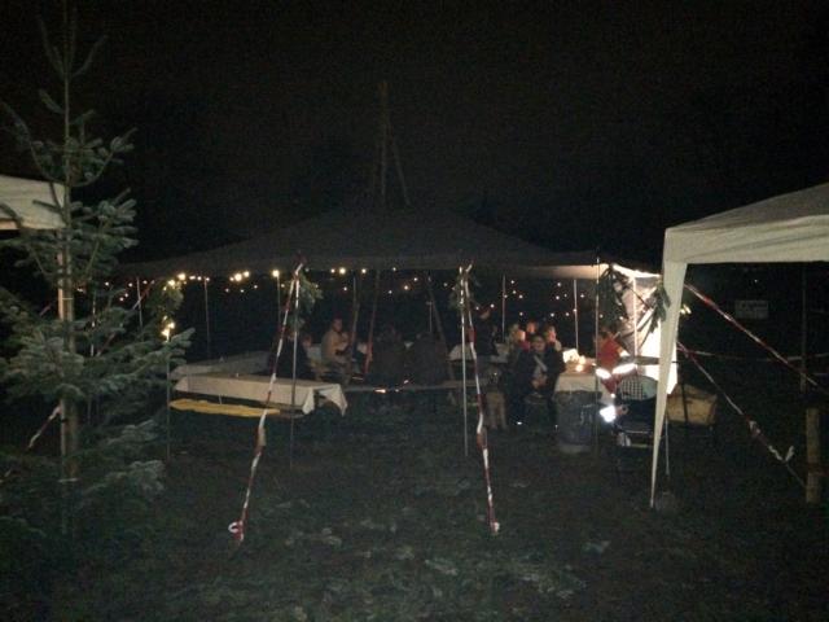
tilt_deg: -3.2
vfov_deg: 48.2
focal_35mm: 29
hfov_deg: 61.7
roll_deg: +1.5
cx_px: 414
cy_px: 311
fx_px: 695
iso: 2000
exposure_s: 1/17
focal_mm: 4.15
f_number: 2.2
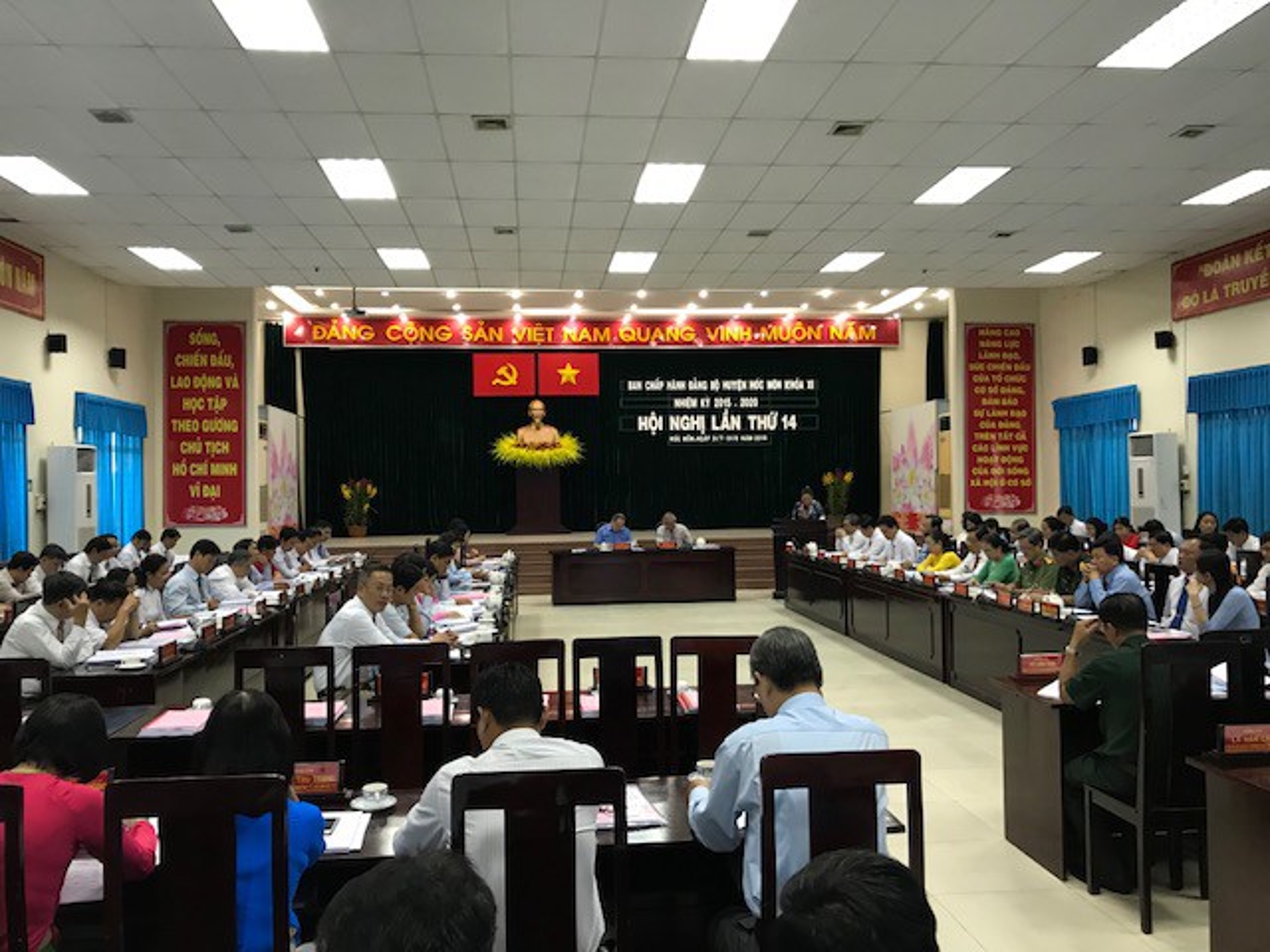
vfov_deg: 49.7
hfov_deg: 63.4
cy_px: 476
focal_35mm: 28
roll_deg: +1.3
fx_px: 1027
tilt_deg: +1.2
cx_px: 635
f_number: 1.8
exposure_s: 1/17
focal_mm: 3.99
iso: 40
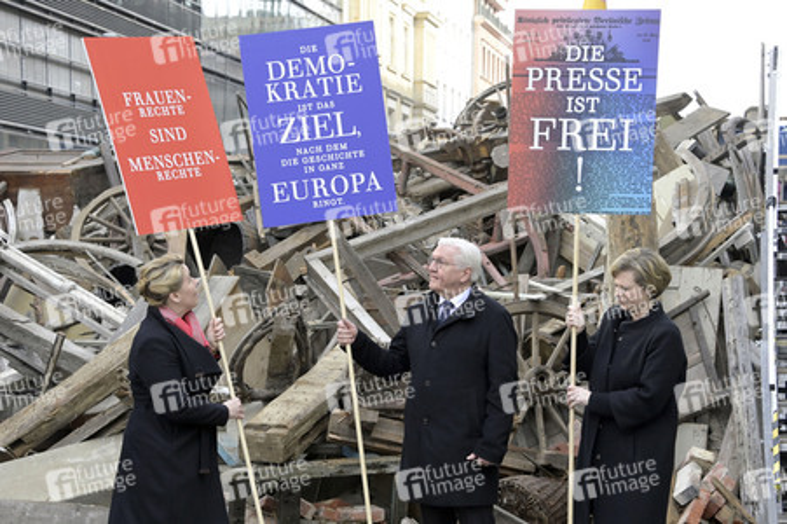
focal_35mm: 78
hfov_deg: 26.0
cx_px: 394
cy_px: 262
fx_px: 1704
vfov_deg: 17.5
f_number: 6.3
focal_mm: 78
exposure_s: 1/1600
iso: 4000
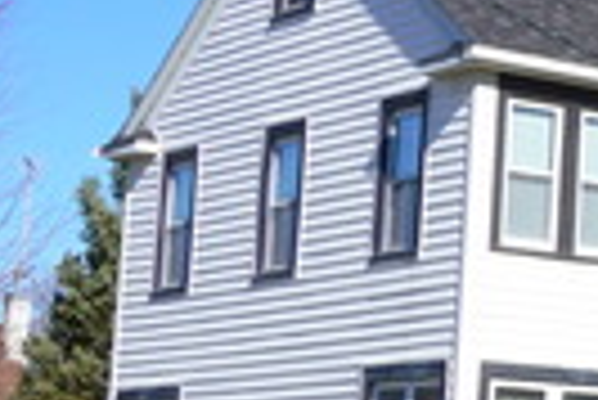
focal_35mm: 144
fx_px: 2395
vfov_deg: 9.6
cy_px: 202
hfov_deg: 12.4
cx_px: 1236
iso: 100
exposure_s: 1/160
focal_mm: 20
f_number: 14
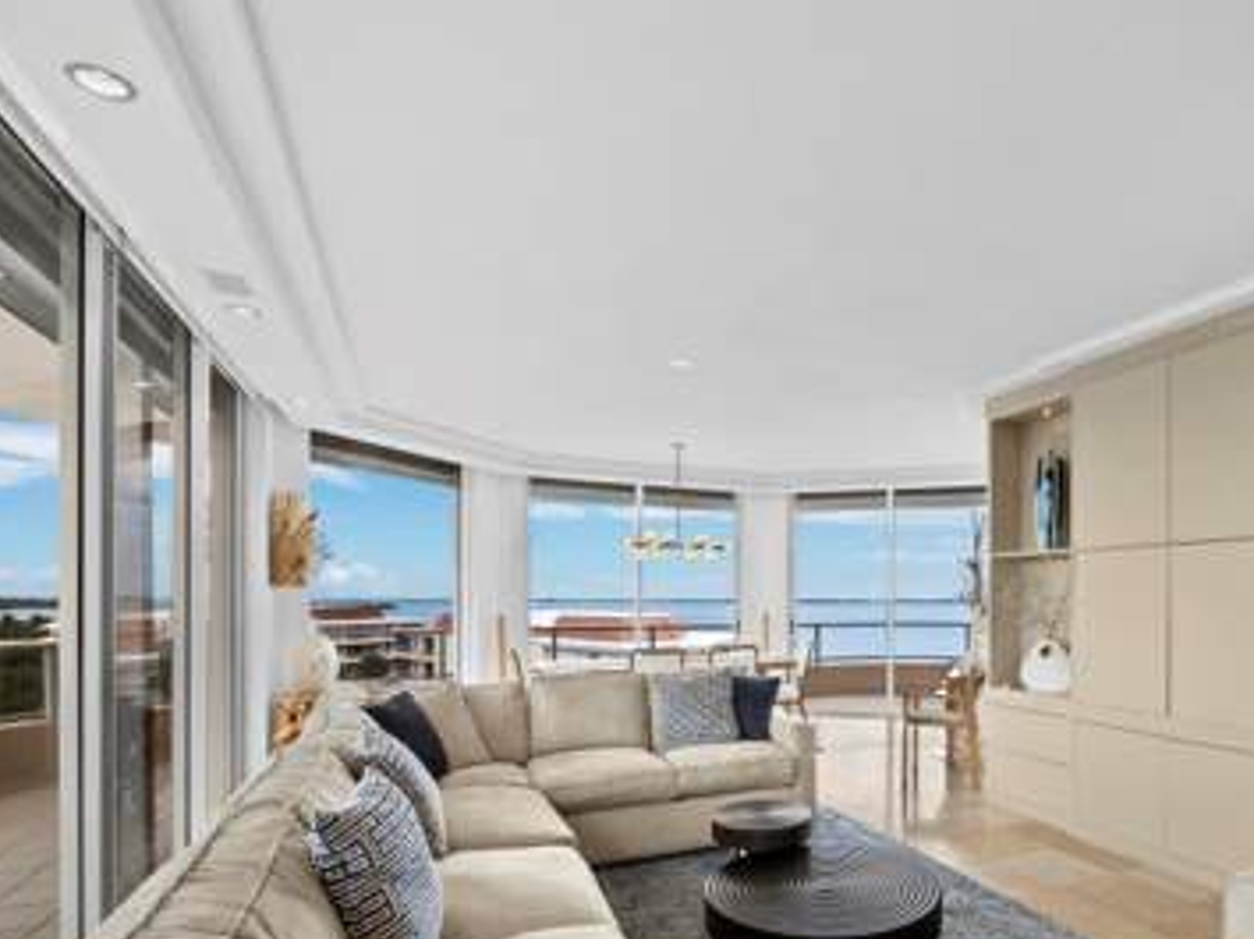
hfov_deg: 82.5
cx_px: 811
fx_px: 688
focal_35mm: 19
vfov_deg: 67.2
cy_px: 606
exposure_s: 1/15
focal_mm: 7
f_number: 11
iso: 400
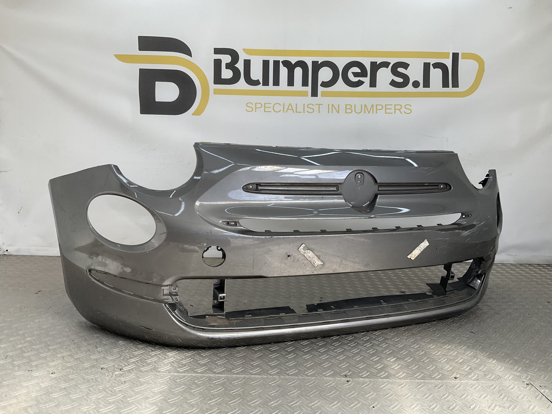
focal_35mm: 29
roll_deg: -2.1
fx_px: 462
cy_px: 207
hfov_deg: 61.7
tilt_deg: -6.7
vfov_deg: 48.2
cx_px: 276
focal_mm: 3
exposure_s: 1/302
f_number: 1.8
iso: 16
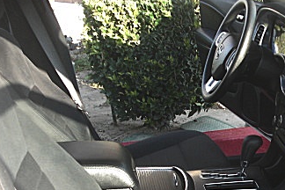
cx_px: 251
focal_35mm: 74
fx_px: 586
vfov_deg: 18.1
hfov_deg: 26.5
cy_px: 171
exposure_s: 1/125
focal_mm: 6.3
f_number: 2.8
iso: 100
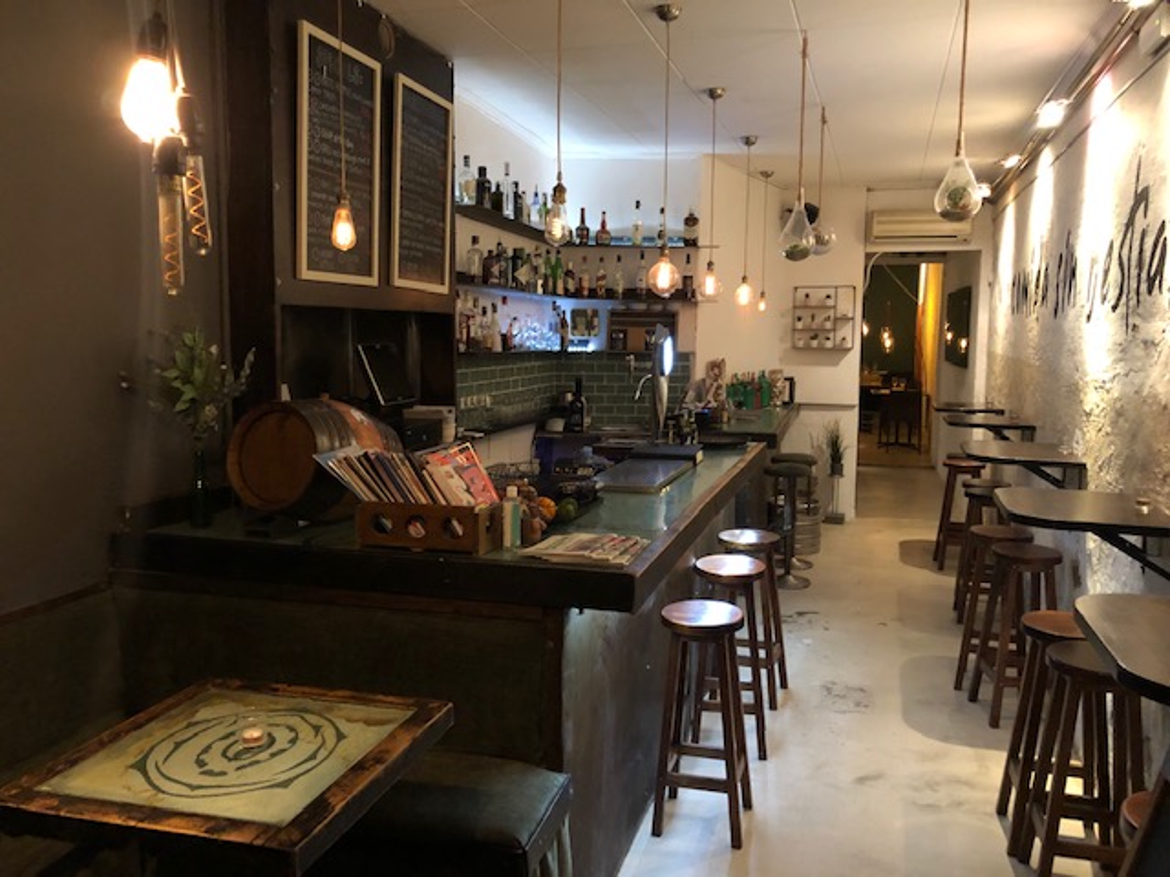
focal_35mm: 28
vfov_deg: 49.7
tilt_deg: -6.4
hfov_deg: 63.4
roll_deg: -0.1
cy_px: 438
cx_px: 585
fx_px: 946
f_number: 1.8
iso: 100
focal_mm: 4
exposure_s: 1/4
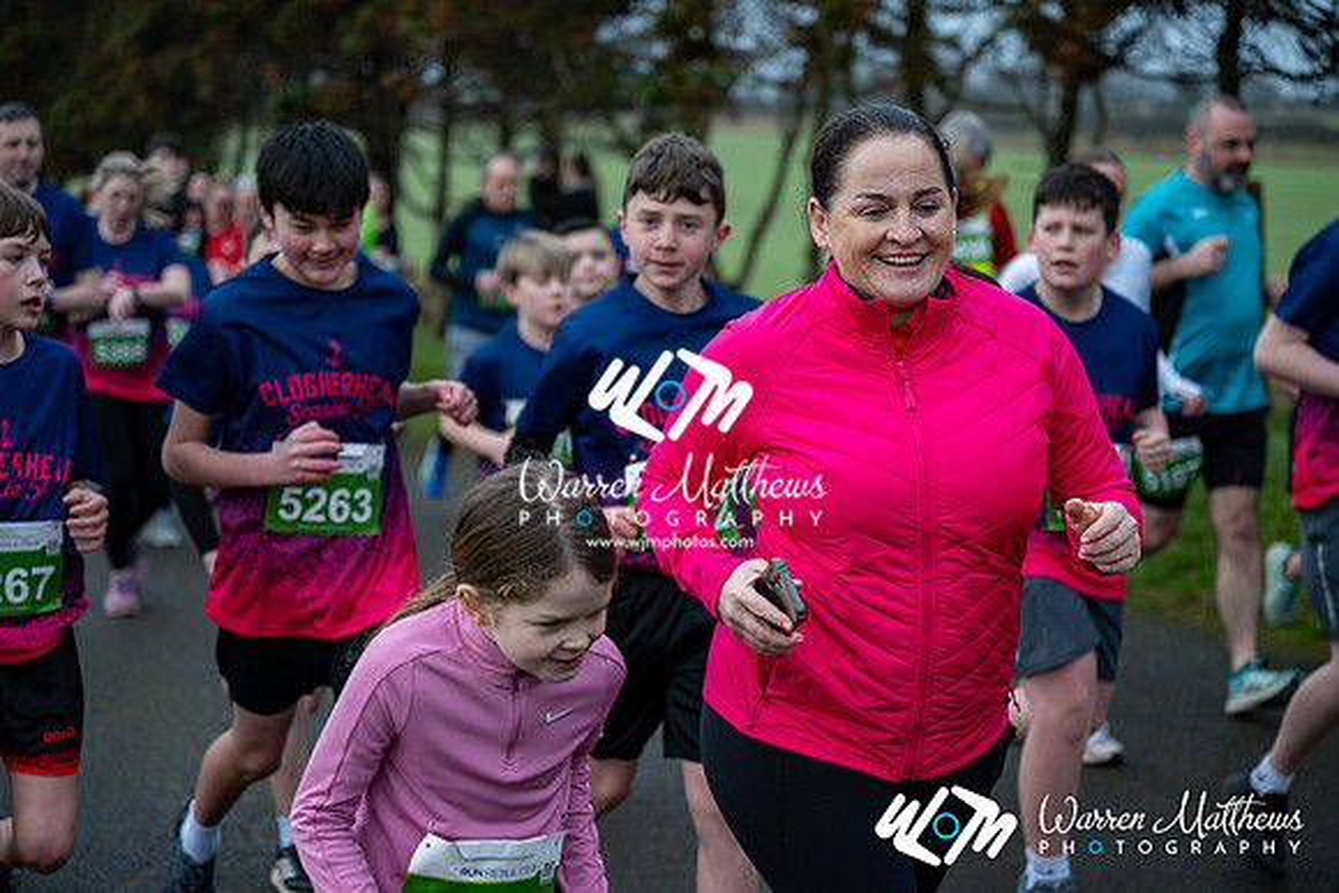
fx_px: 2604
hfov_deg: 28.8
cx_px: 670
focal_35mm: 70
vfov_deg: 19.5
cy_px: 446
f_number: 2.8
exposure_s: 1/1250
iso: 400
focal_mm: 70
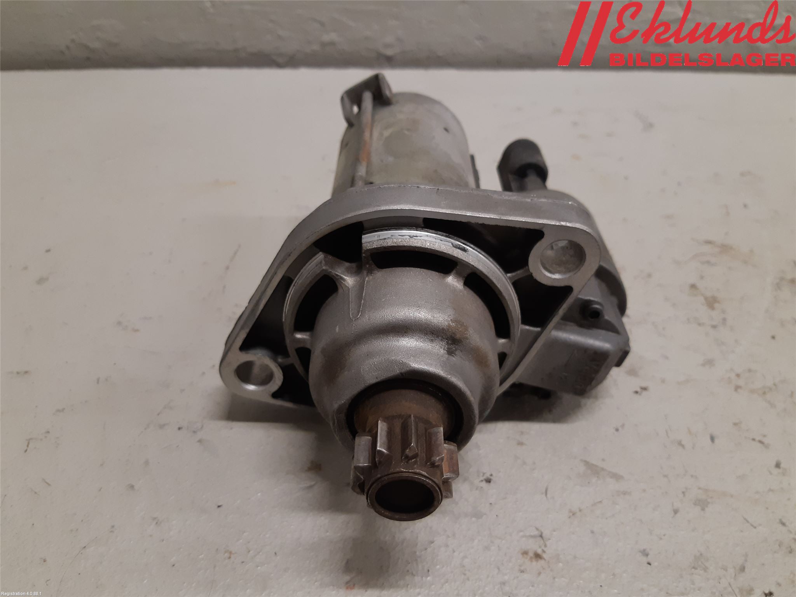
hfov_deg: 67.3
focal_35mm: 26
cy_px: 298
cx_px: 398
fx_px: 598
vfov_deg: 53.1
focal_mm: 3.93
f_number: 1.7
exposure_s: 1/50
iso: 160
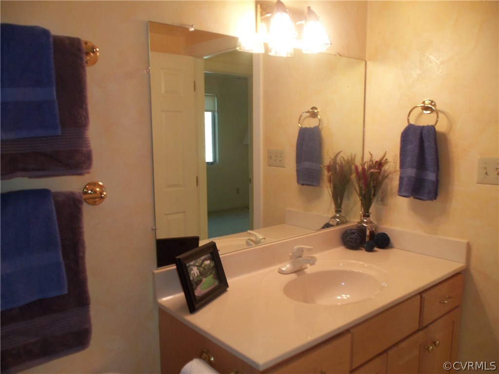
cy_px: 187
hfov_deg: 61.7
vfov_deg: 48.2
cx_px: 250
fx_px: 418
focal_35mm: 29
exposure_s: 1/30
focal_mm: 5.2
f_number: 3.4
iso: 100
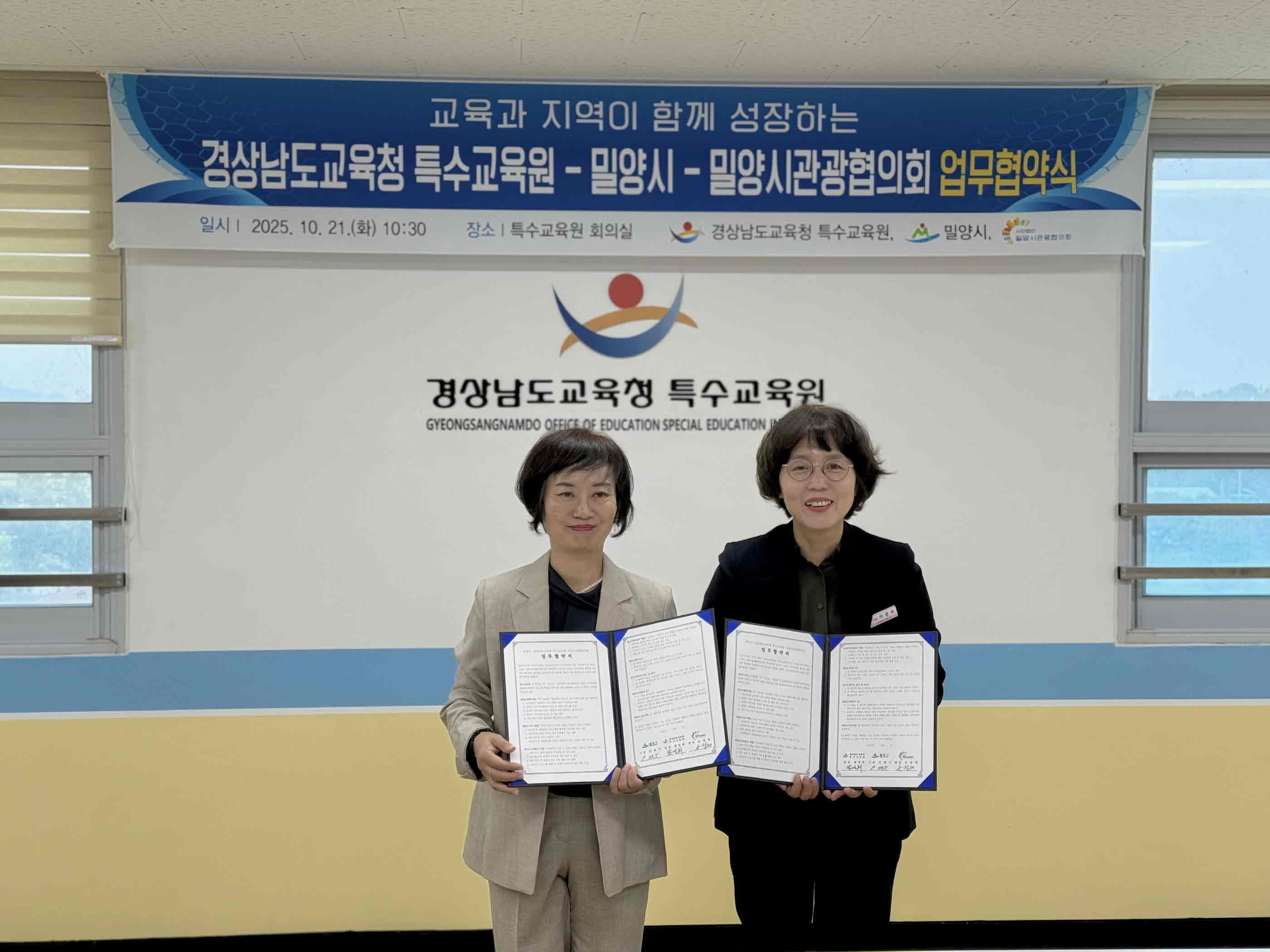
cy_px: 476
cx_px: 635
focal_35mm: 48
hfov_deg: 39.7
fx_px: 1761
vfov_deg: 30.3
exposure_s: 1/120
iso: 64
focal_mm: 6.76
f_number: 1.78
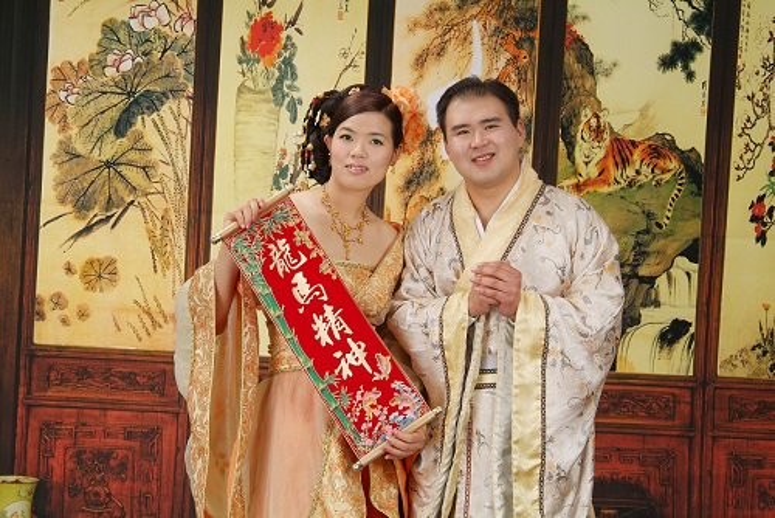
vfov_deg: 17.5
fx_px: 1680
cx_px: 388
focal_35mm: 78
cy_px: 259
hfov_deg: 26.0
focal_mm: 52
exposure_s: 1/125
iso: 100
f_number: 11
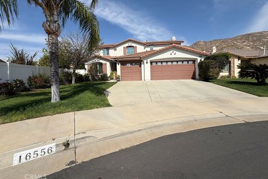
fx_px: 112
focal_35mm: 15
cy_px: 77
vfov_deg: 77.0
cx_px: 132
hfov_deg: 100.3
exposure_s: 1/1167
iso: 20
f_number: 2.2
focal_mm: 2.22
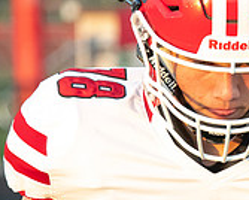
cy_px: 192
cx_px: 307
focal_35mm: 619
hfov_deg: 3.1
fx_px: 4567
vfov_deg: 2.5
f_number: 5.6
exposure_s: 1/1250
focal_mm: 190
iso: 2000
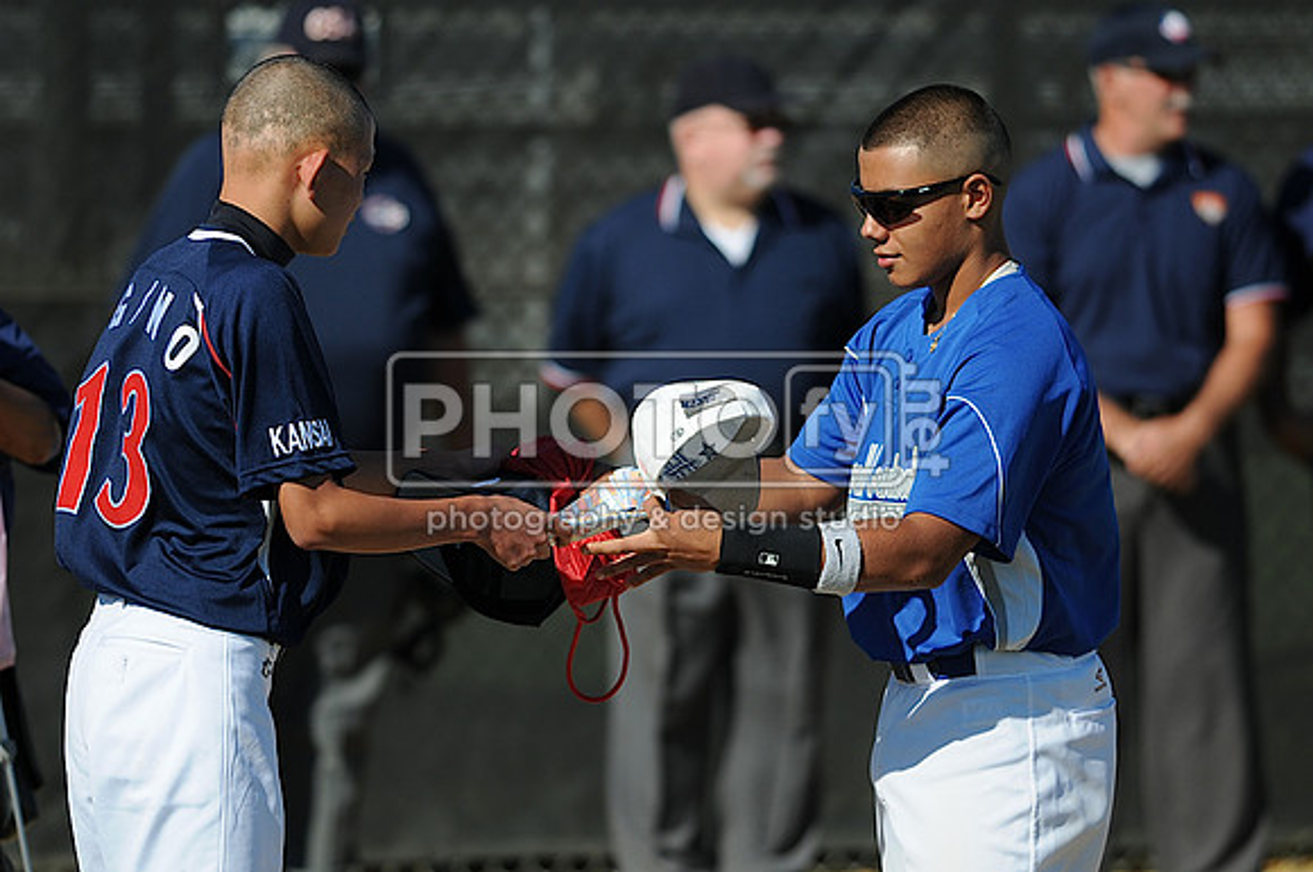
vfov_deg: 3.0
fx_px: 16389
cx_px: 656
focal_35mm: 450
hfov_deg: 4.6
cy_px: 436
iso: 200
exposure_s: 1/2500
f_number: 4
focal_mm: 300
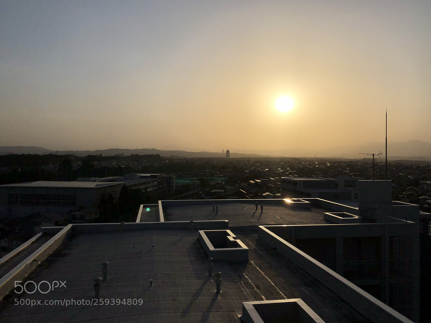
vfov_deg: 48.2
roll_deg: +0.0
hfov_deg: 61.6
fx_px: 361
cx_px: 220
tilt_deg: +0.4
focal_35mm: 29
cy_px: 157
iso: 25
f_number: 1.8
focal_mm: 3.99
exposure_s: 1/24390
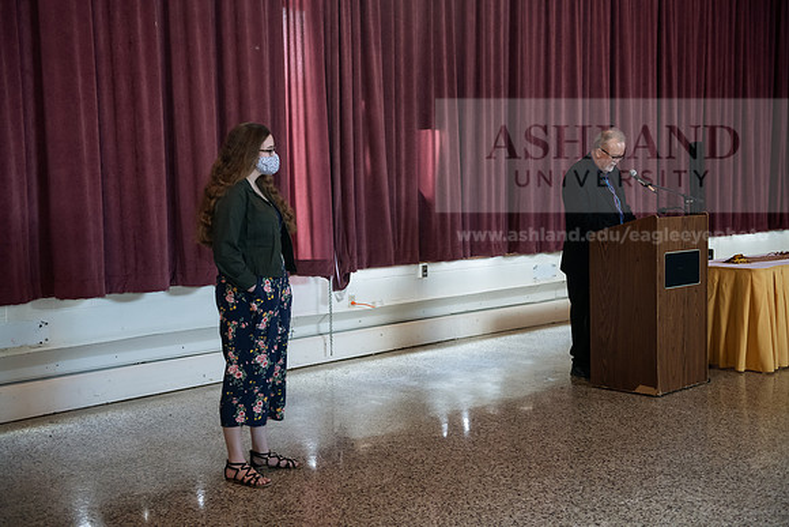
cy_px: 264
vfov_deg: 29.9
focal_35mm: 45
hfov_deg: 43.6
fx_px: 986
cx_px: 394
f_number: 3.5
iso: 2000
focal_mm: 45
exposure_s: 1/200
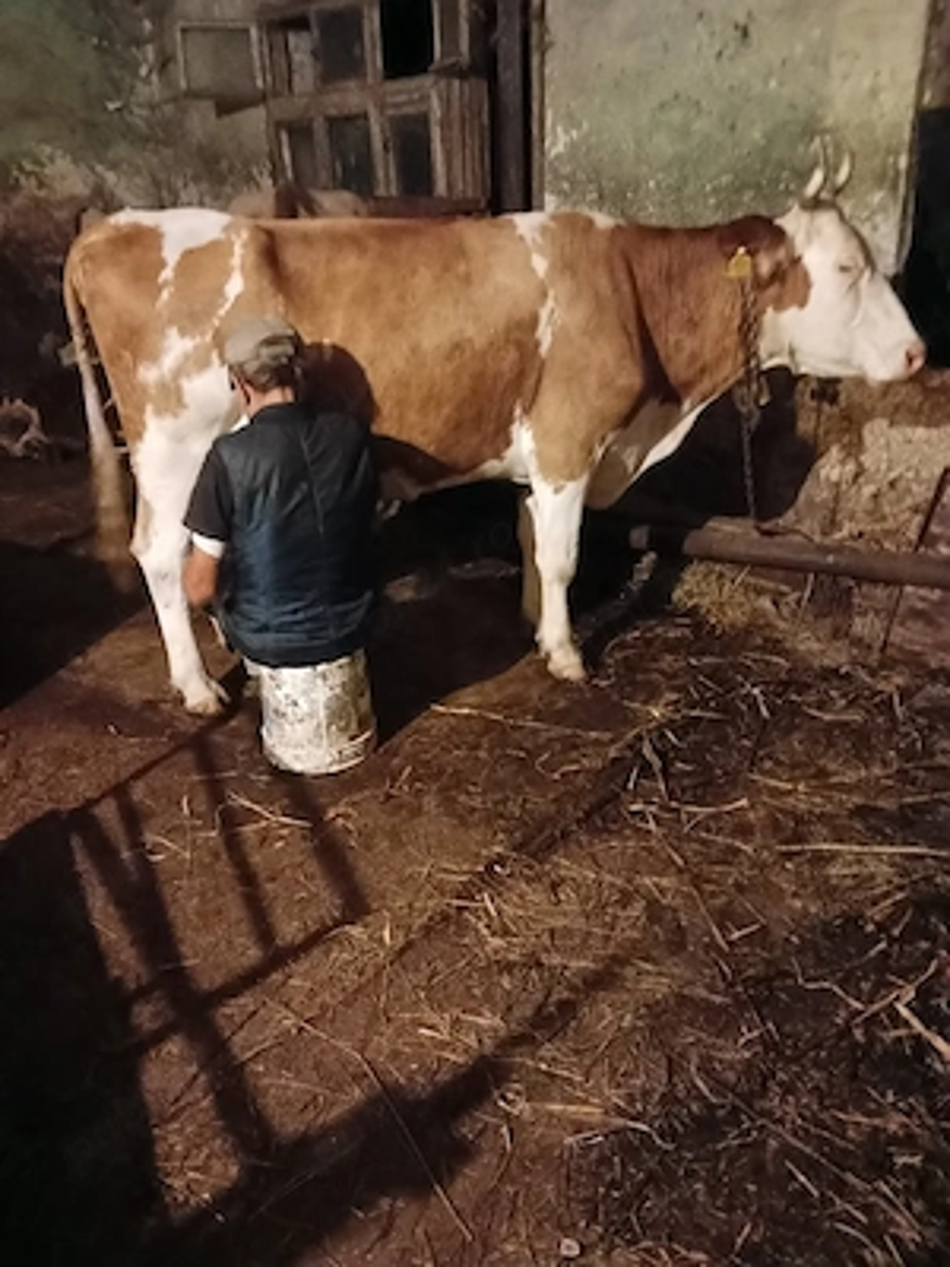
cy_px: 634
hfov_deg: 51.4
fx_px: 988
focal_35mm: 27
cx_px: 475
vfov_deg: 65.3
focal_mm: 4
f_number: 1.8
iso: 4000
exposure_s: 1/4
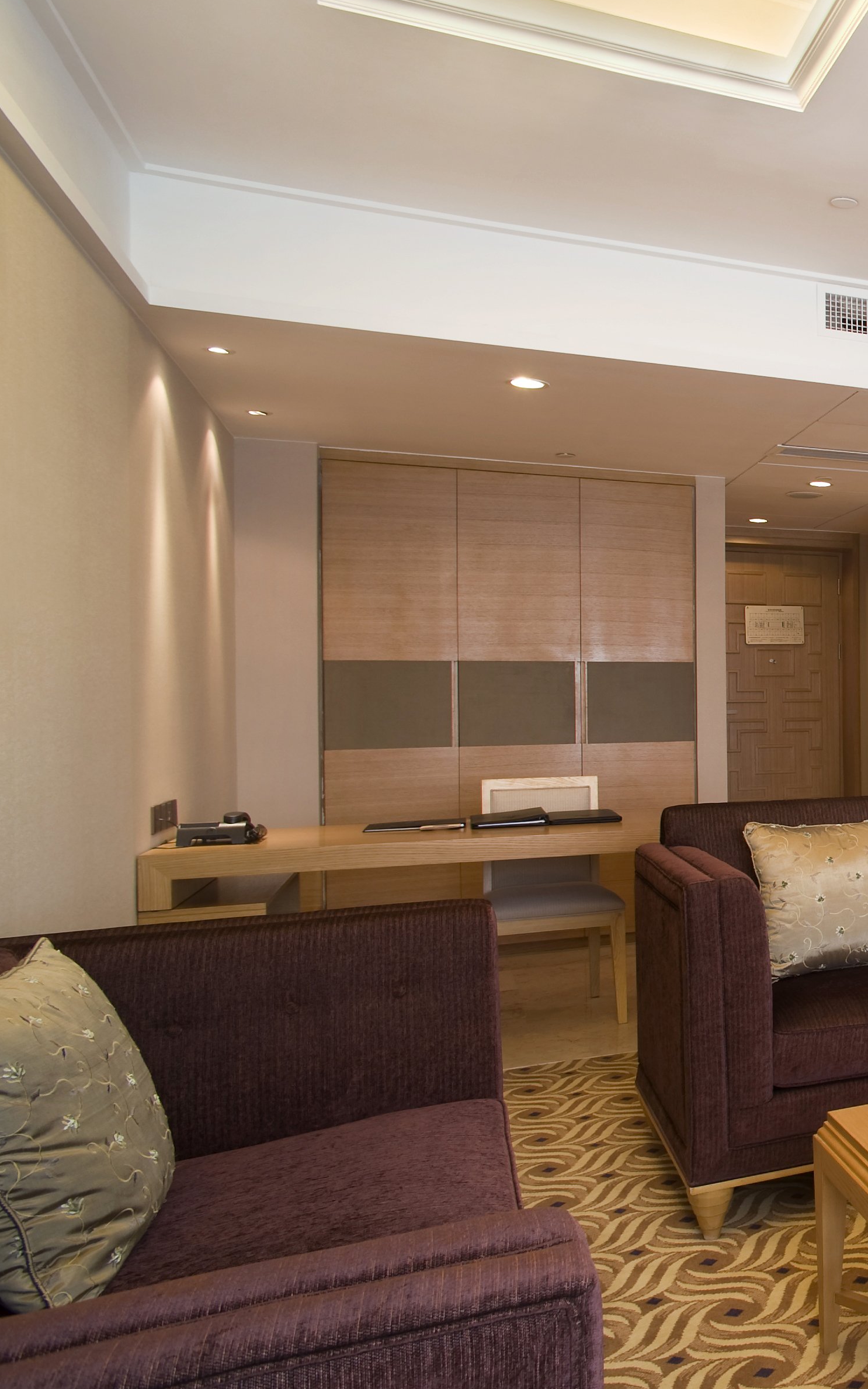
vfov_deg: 61.2
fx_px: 1173
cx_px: 1167
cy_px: 697
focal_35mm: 31
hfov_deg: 30.5
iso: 100
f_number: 11
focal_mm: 17
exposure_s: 1/15
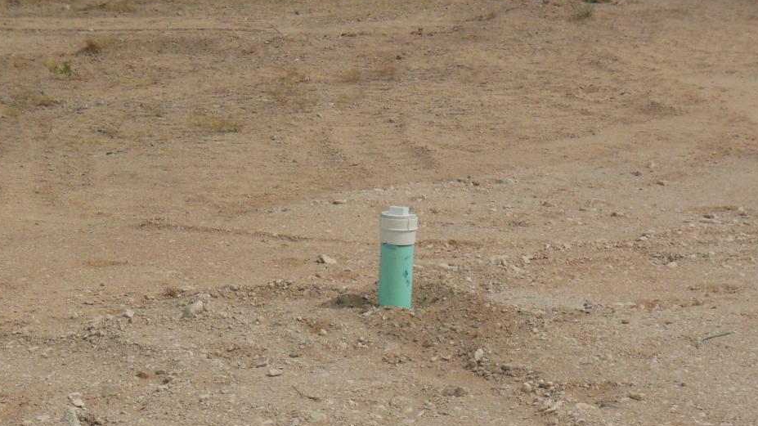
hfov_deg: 18.2
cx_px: 369
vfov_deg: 10.3
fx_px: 2371
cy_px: 305
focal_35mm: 118
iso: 400
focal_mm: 17.5
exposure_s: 1/1250
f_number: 9.4
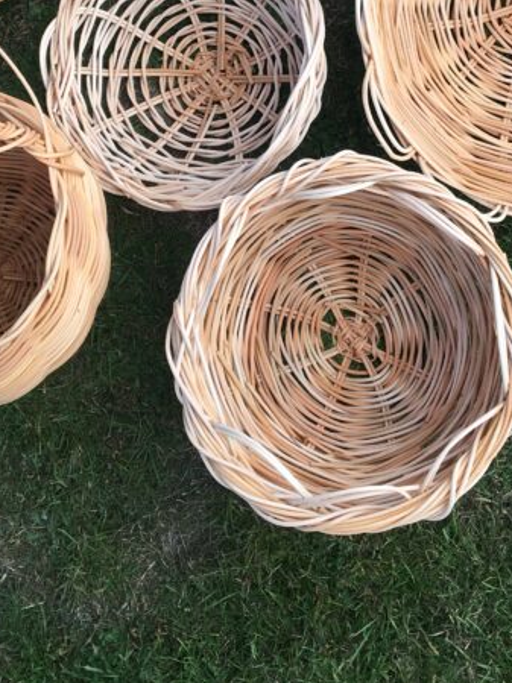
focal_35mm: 66
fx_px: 1303
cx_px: 252
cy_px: 96
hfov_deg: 22.2
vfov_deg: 28.5
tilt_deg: -78.2
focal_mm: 4.15
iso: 25
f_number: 2.2
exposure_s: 1/635
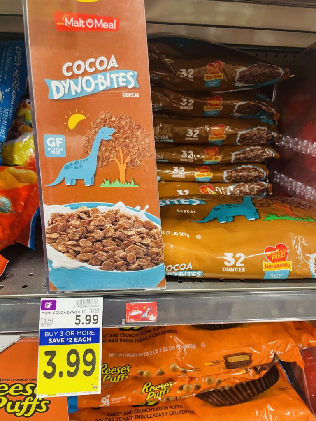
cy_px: 210
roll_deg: -1.9
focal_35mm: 26
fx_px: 316
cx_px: 158
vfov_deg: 67.3
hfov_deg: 53.1
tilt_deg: -19.8
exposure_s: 1/60
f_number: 1.6
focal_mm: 4.2
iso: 250
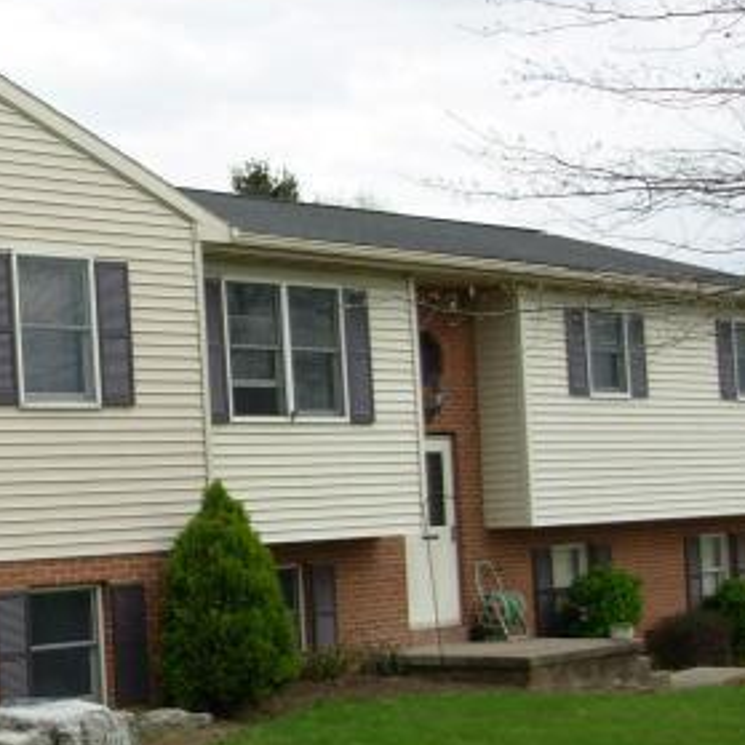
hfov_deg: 21.5
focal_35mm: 77
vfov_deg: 22.4
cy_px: 473
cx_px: -29
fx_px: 1875
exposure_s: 1/542
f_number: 2.9
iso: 50
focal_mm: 6.3
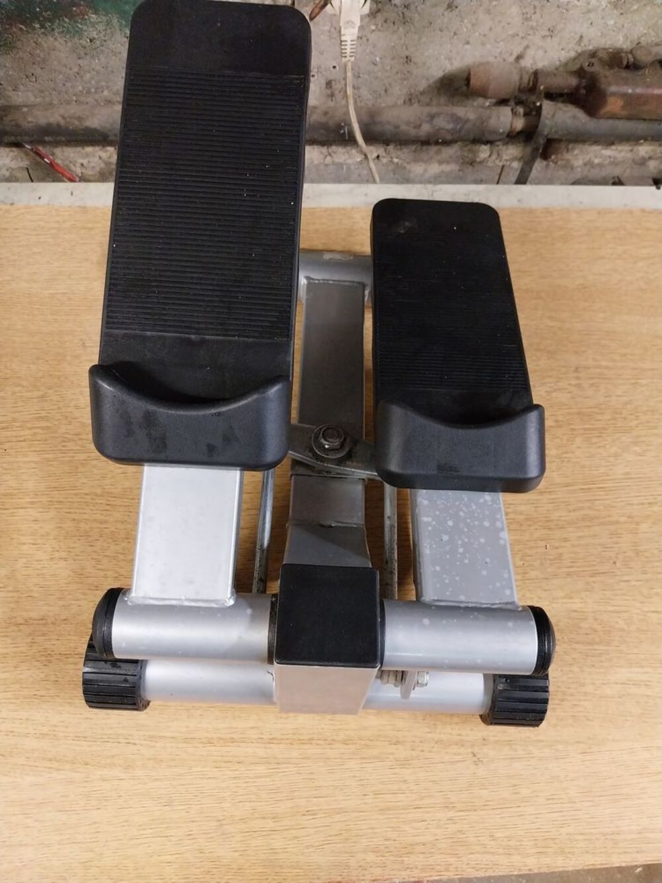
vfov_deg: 67.3
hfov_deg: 53.1
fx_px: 663
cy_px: 442
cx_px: 331
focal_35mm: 26
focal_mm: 4
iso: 640
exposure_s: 1/25
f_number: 1.8
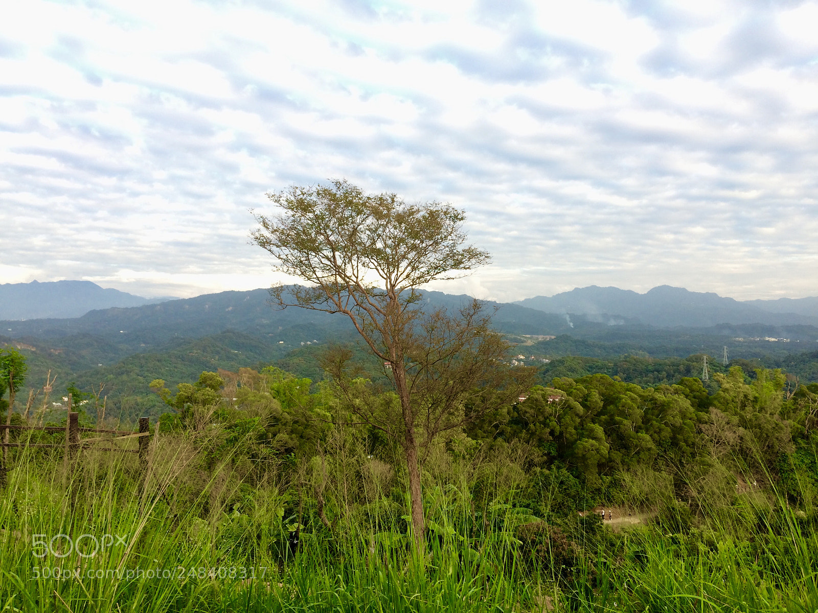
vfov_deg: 48.2
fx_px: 685
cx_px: 409
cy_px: 306
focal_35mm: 29
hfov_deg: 61.7
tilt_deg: +2.0
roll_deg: +2.1
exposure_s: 1/190
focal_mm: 4.15
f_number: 2.2
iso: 32
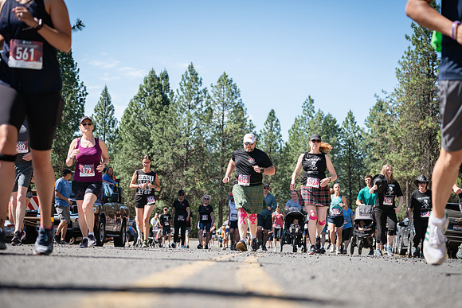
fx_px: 950
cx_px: 231
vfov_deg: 18.4
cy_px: 154
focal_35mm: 74
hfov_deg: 27.3
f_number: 4
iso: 100
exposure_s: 1/500
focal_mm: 74
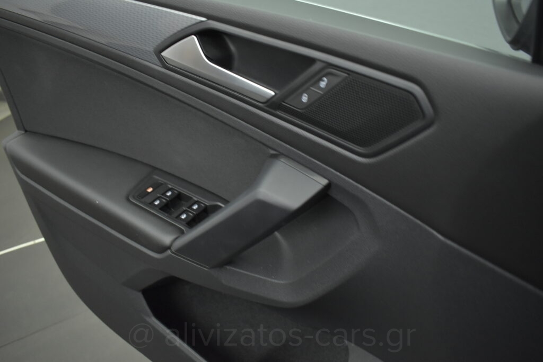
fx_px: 407
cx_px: 272
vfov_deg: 48.0
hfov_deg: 67.4
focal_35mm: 27
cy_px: 181
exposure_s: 1/80
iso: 1600
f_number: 3.5
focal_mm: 18
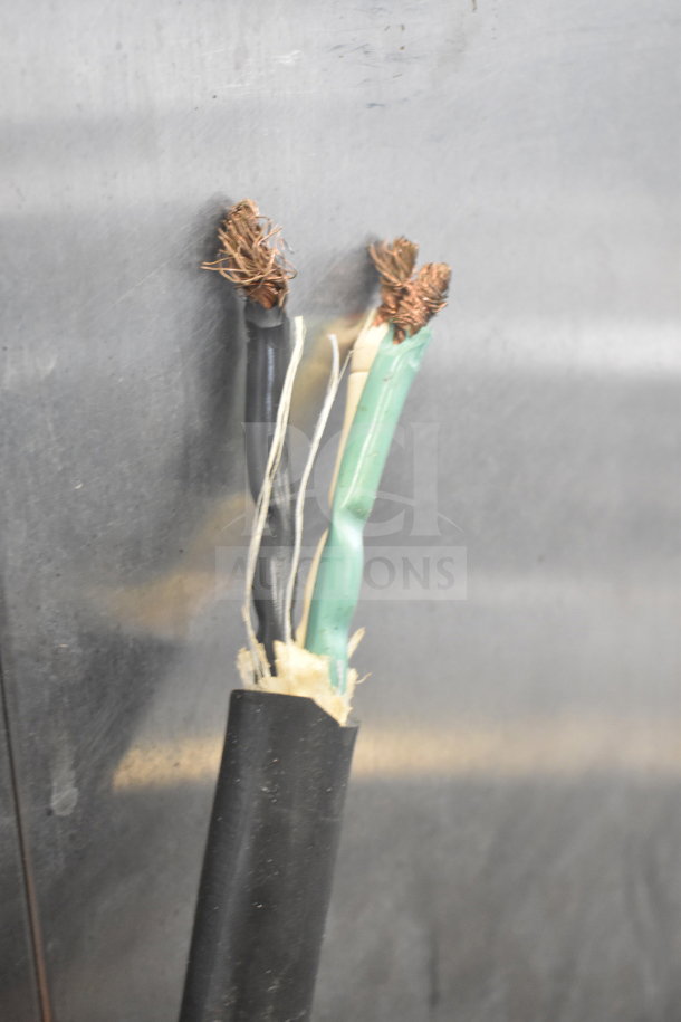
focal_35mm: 52
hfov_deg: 25.8
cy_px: 511
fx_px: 1490
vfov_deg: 37.9
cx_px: 340
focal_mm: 35
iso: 2800
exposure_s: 1/60
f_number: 4.5
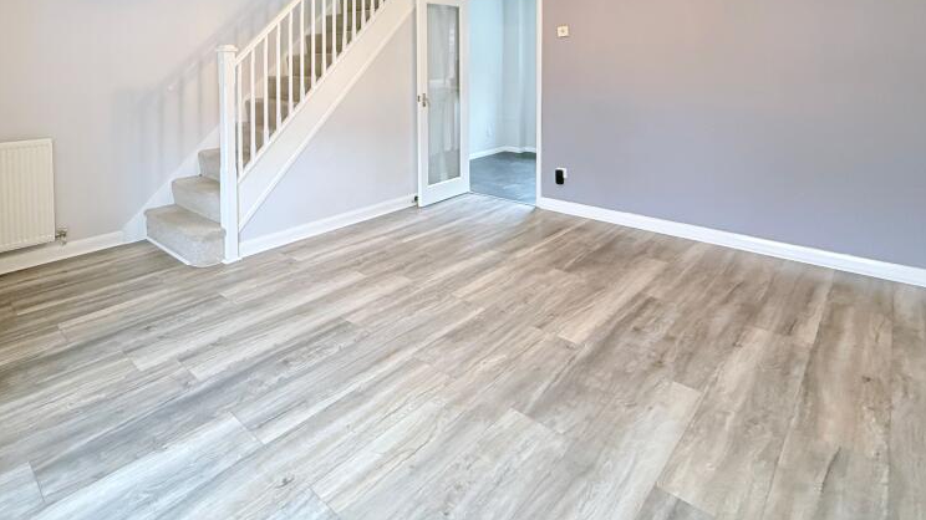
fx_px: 515
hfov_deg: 82.5
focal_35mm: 21
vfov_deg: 49.5
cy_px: 83
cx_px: 356
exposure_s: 1/100
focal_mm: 2.22
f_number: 2.2
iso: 320
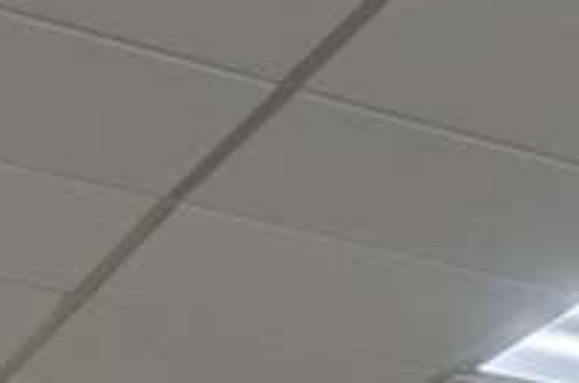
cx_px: 1589
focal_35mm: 134
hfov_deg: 11.3
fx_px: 2150
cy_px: 1122
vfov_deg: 8.6
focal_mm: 12
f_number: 10
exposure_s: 1/60
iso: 320
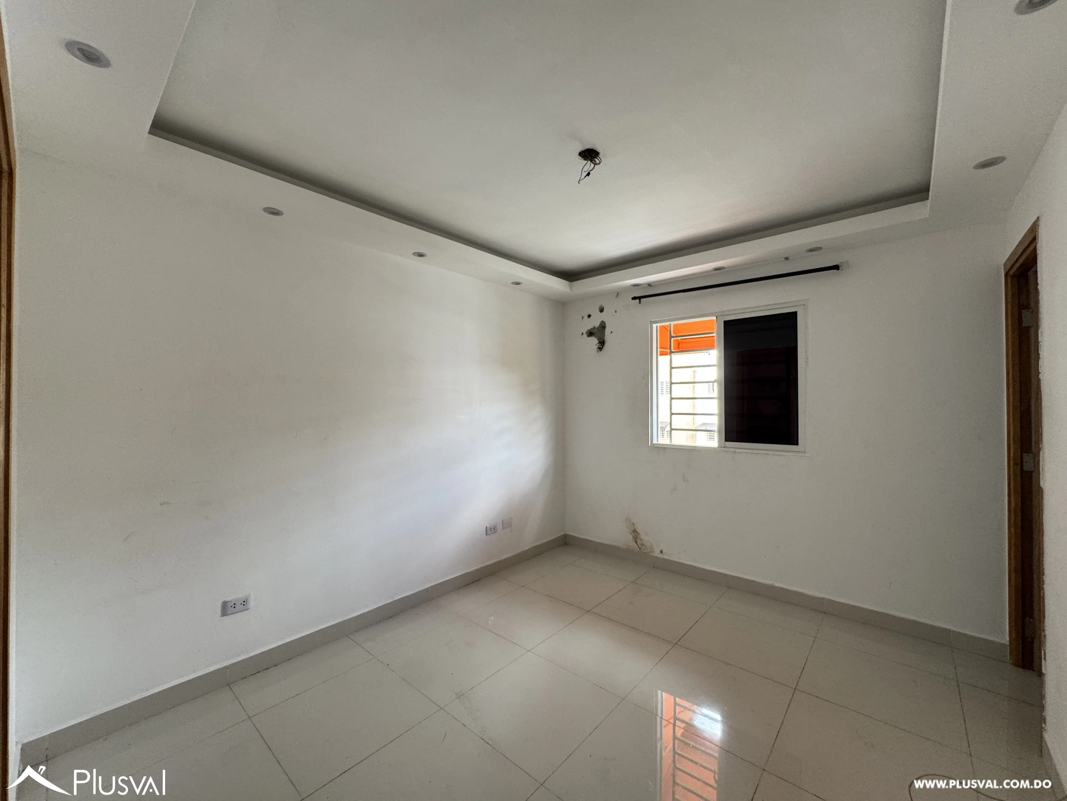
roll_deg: -0.1
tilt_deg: +0.2
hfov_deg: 102.1
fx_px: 432
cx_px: 534
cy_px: 400
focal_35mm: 14
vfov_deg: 85.7
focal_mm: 2.22
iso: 160
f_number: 2.2
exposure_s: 1/99
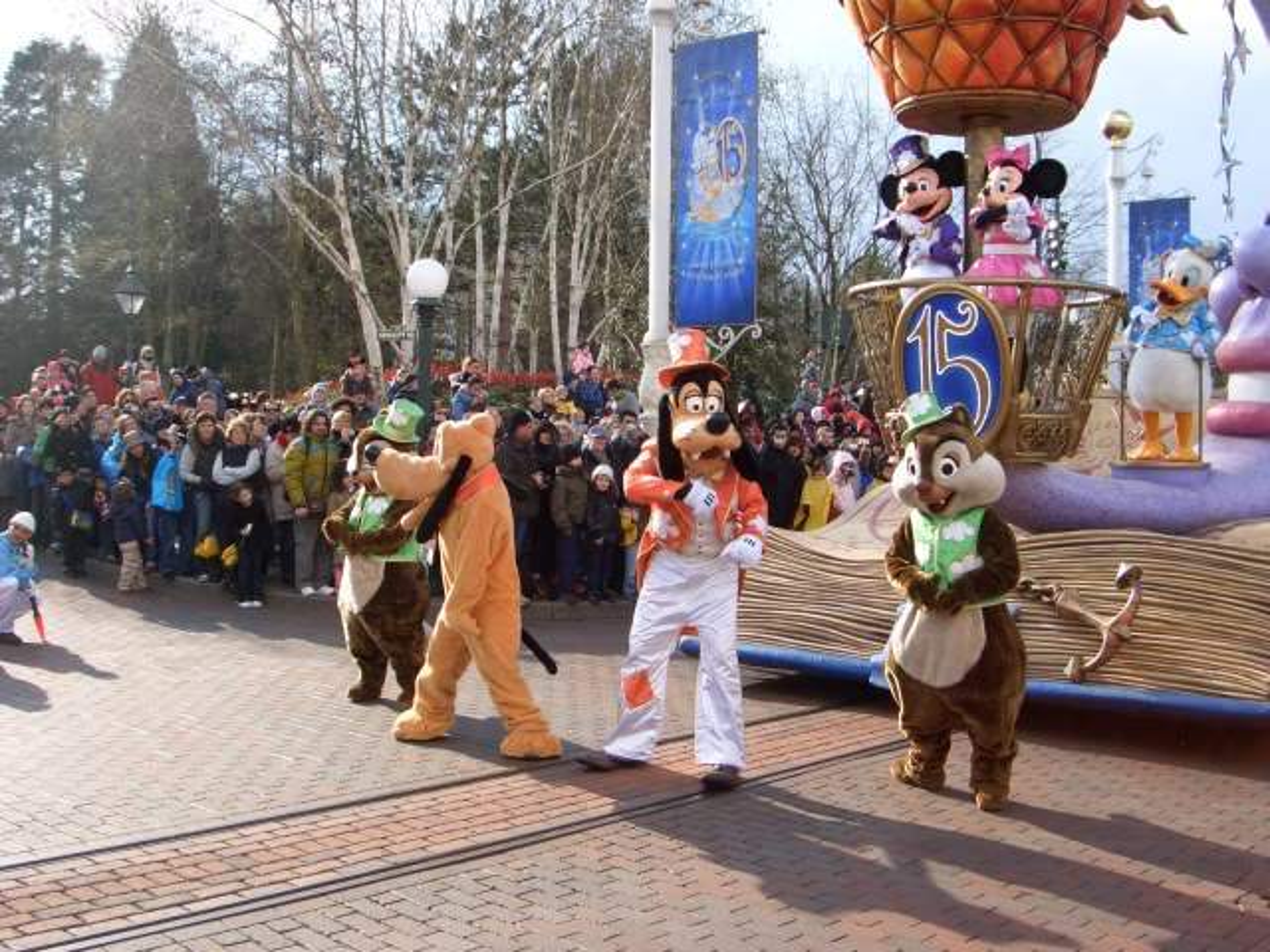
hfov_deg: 47.9
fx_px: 1431
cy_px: 476
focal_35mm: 39
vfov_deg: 36.8
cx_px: 635
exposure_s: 1/160
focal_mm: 8
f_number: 4.8
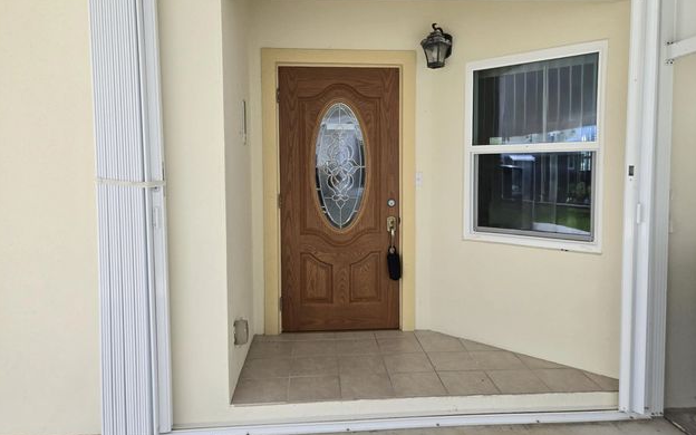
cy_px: 209
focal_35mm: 25
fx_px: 474
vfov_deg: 49.3
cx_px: 351
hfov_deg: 72.5
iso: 25
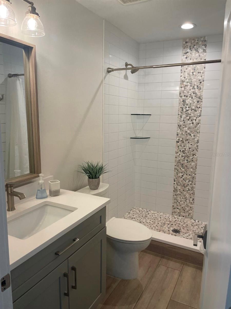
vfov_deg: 67.3
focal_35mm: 26
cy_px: 154
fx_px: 231
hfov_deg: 53.1
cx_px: 116
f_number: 1.6
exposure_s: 1/120
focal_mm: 4.2
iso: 100
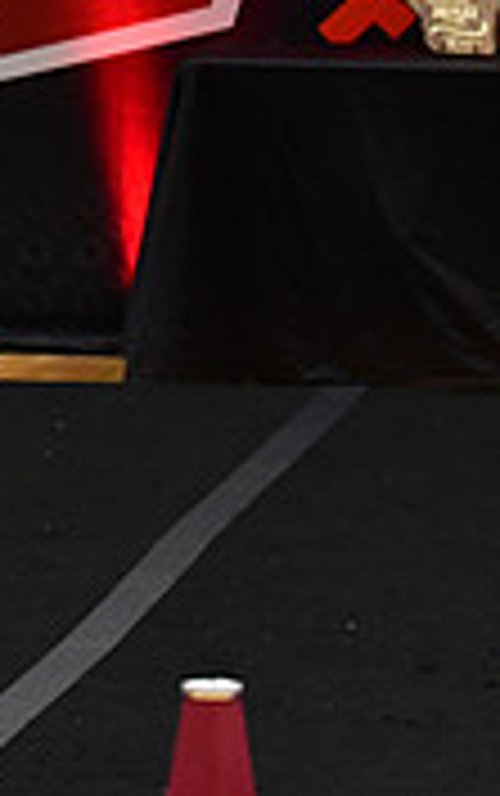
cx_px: -775
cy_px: -65
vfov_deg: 4.1
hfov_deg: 2.6
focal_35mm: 511
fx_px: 11114
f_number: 4
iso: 4000
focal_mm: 102
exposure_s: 1/500
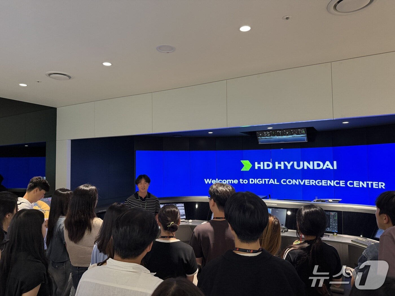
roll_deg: +1.3
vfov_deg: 56.8
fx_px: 274
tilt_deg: +3.1
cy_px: 148
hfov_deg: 71.6
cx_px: 198
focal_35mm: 24
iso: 400
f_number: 1.78
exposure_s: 1/120
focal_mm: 6.76
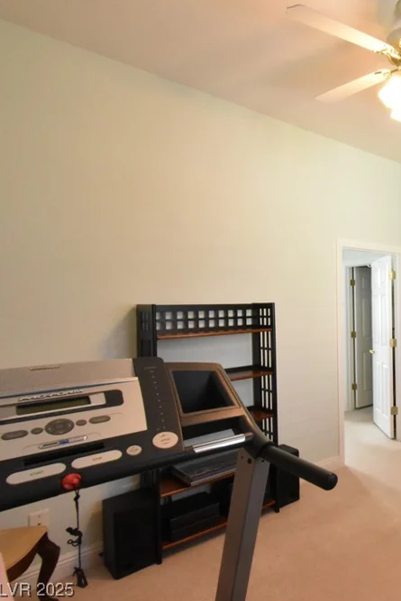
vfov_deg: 76.1
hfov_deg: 41.9
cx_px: 454
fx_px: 384
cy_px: 300
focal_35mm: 23
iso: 4000
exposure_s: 1/6
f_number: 22
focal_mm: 10
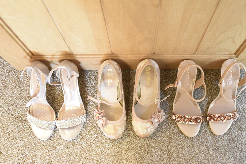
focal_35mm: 50
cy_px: 82
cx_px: 123
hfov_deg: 39.6
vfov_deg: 27.0
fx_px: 342
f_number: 9
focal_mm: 50
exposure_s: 1/15
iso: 12800
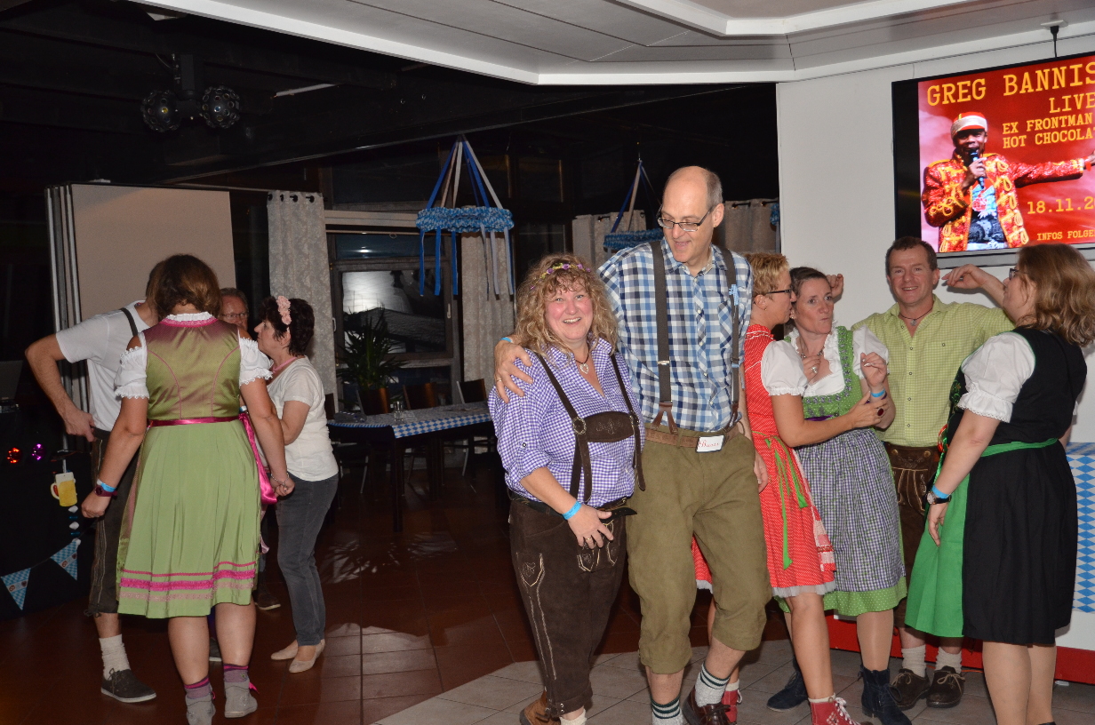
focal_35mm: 38
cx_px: 548
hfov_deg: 51.4
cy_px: 362
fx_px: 1138
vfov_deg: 35.3
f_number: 4
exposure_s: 1/60
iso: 800
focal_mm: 25
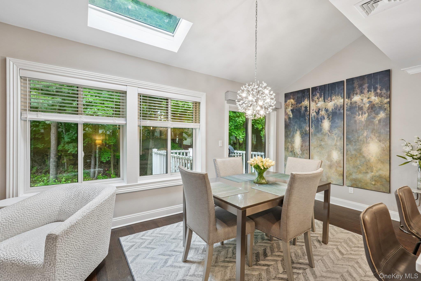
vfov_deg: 72.0
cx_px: 210
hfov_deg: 95.0
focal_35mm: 16
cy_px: 140
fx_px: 193
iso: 400
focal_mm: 16.5
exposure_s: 1/13
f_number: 9
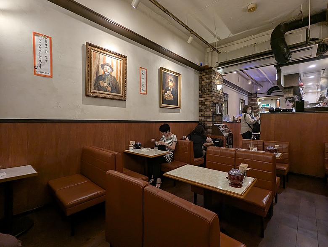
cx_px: 164
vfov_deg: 78.2
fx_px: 152
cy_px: 124
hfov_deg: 94.4
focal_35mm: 16
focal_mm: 2.35
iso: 140
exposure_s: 1/30.9
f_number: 2.2
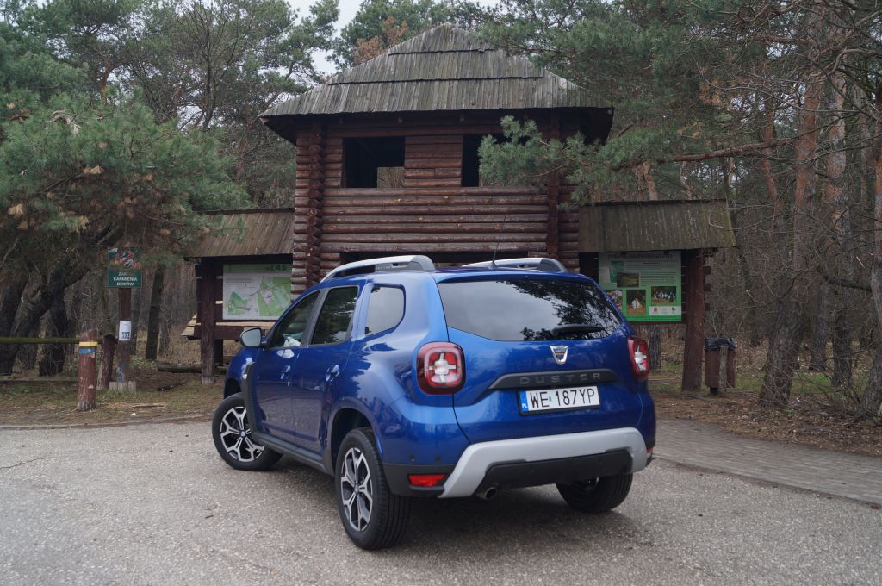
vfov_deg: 39.9
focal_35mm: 33
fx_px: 807
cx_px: 441
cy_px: 293
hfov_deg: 57.3
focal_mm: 22
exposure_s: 1/100
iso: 100
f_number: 5
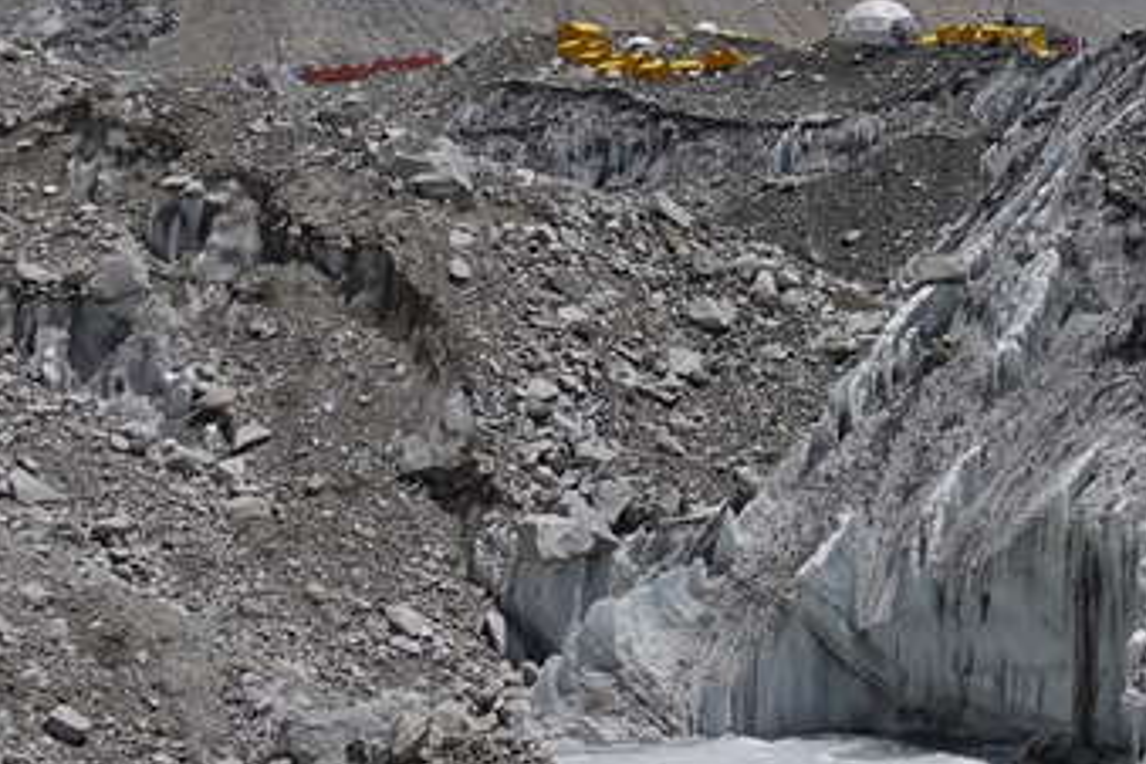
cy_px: -206
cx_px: 1613
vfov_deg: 15.4
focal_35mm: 85
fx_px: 2706
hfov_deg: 21.0
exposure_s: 1/250
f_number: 5.6
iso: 125
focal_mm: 8.8
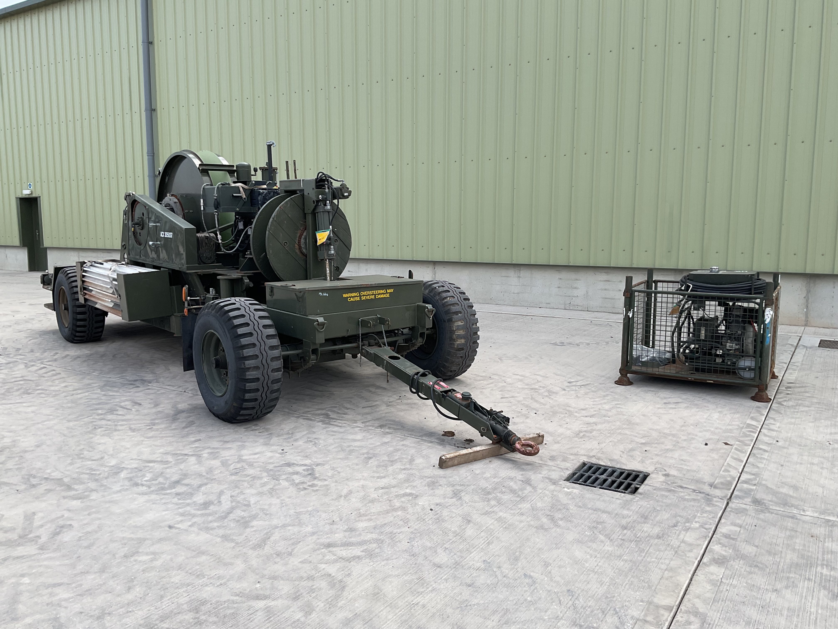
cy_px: 314
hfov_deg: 61.7
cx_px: 419
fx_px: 702
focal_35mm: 29
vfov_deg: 48.2
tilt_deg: -8.0
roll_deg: +0.1
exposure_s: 1/1342
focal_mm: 3
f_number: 1.8
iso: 16
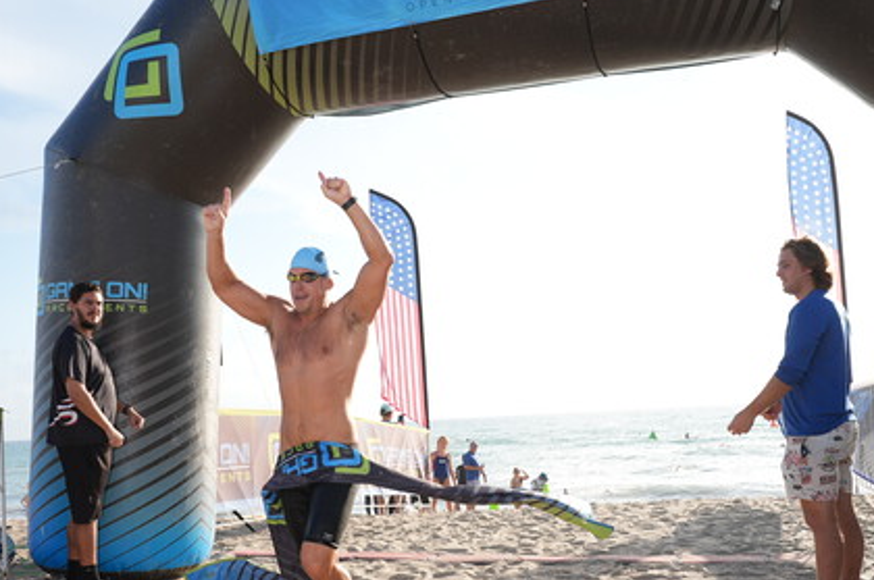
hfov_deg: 50.7
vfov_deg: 34.8
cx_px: 456
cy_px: 364
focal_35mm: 38
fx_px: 921
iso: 320
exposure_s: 1/500
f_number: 8
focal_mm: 29
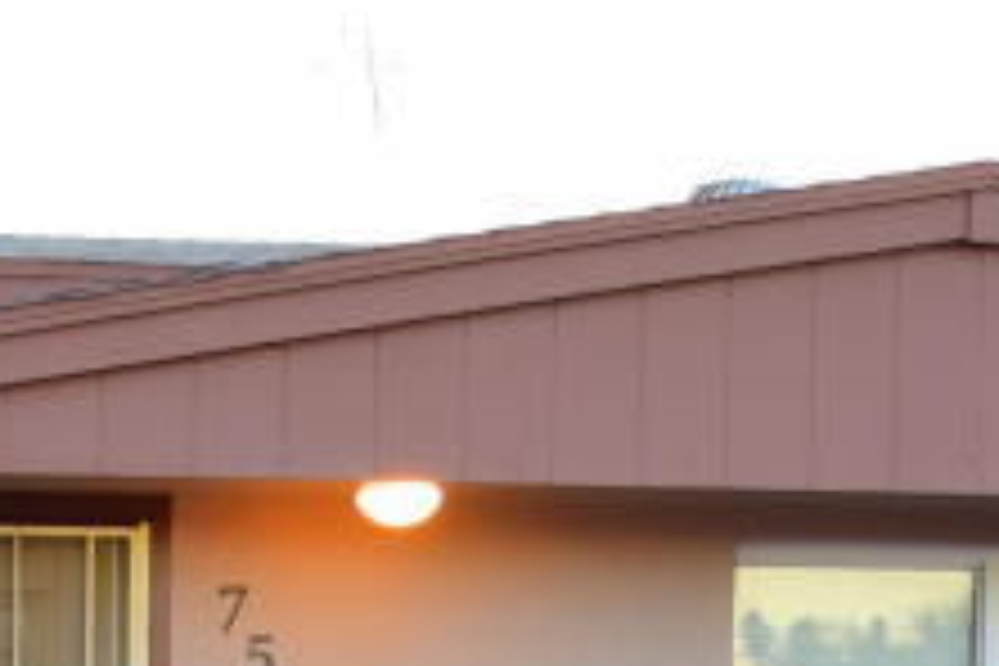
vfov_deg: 9.0
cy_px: 1490
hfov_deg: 14.2
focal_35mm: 140
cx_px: -202
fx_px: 3885
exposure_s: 1/30
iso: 110
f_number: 3.5
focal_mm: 18
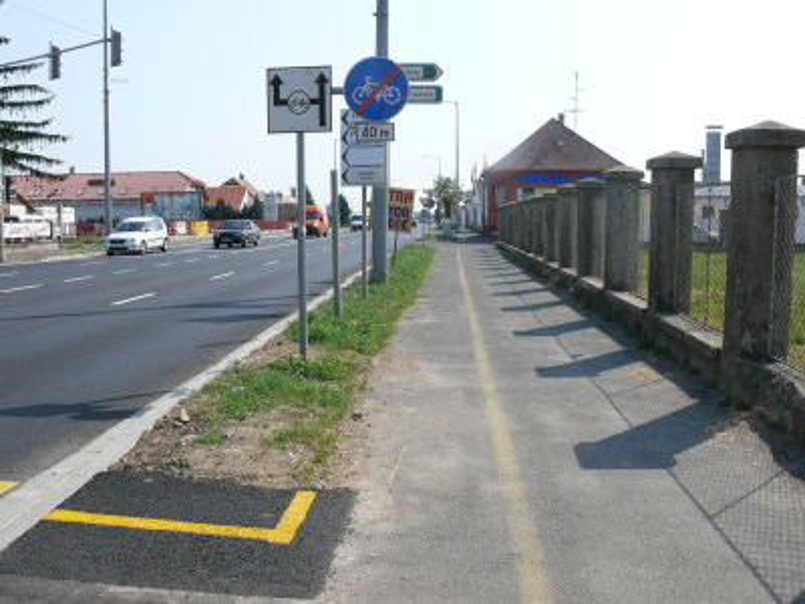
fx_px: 814
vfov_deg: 40.7
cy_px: 302
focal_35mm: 35
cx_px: 402
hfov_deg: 52.6
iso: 100
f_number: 6.3
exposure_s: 1/400
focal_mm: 7.4
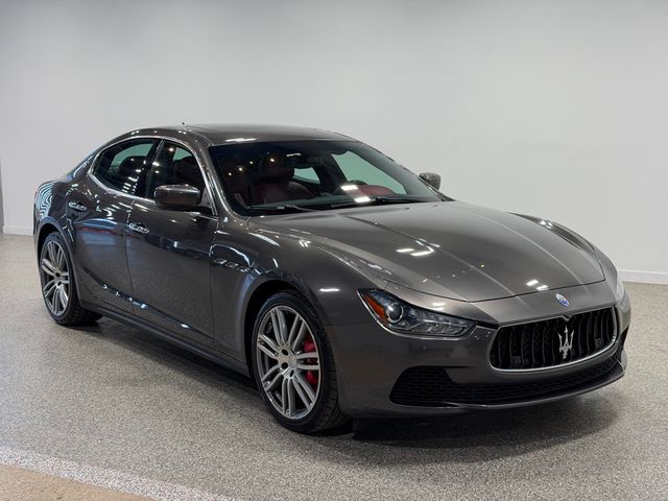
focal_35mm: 48
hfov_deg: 39.7
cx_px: 334
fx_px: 926
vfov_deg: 30.3
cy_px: 250
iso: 50
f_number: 1.78
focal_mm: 6.76
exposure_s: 1/190
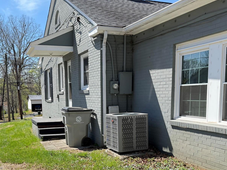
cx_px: 90
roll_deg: +0.9
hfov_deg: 45.5
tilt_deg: -7.1
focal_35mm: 41
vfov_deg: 34.5
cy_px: 125
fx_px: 269
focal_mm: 6.76
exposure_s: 1/2232
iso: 100
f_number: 1.78
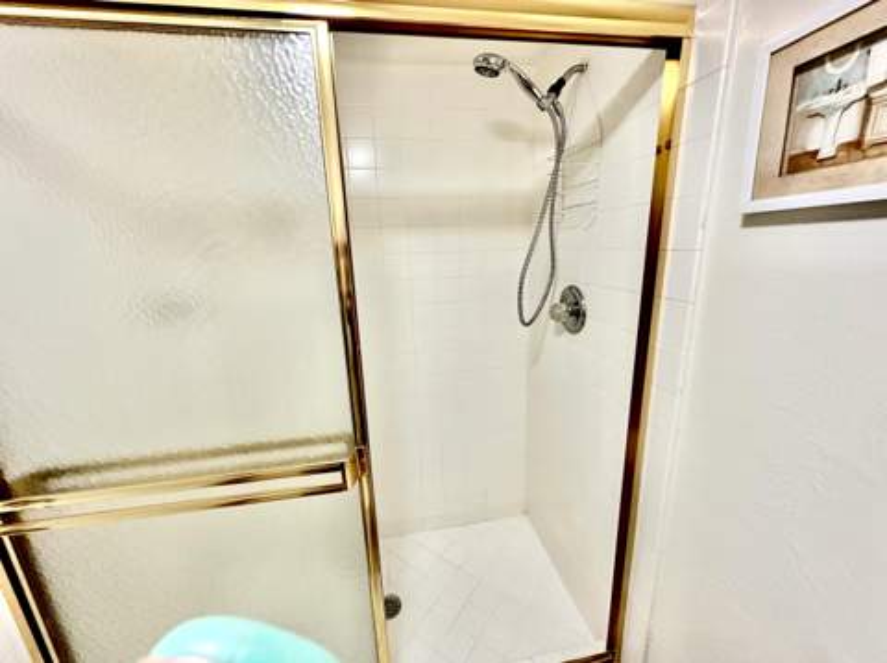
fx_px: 358
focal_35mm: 14
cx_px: 444
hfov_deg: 102.1
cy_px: 332
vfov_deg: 85.6
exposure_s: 1/60
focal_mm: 2.22
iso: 320
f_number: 2.2
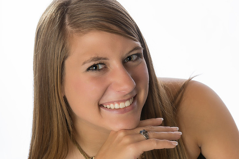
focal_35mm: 60
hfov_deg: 33.4
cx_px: 120
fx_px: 398
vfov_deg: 22.6
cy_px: 80
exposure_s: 1/160
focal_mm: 60
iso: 100
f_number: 5.6
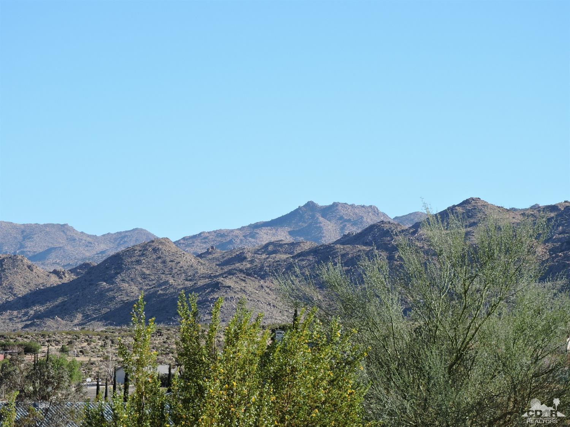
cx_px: 285
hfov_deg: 11.0
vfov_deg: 8.2
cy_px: 214
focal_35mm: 180
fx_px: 2963
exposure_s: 1/400
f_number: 5.3
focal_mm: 32.2
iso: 100
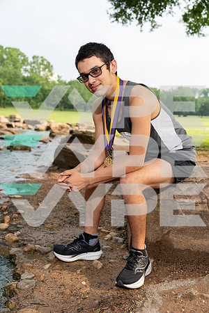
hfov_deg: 35.9
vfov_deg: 51.9
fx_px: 322
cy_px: 156
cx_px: 104
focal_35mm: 37
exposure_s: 1/250
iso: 125
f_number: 4
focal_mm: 37
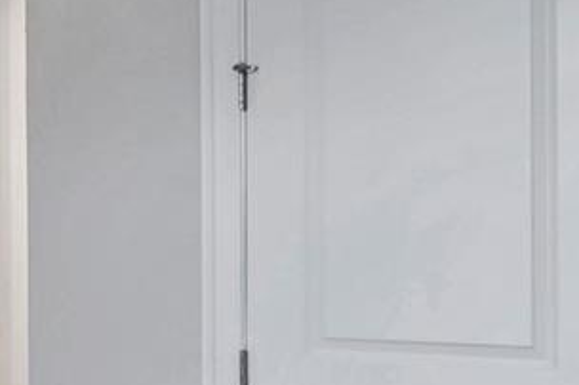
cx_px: -198
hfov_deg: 22.6
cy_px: 240
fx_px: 1269
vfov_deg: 17.2
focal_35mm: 79
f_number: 8
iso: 160
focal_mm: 10
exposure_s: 1
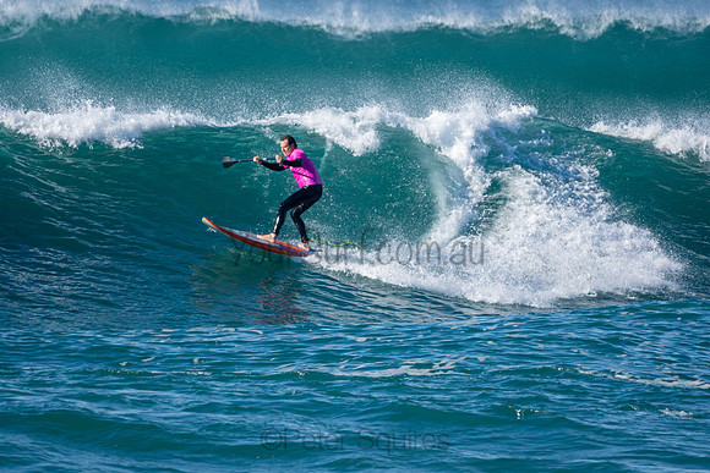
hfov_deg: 2.7
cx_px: 355
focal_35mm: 750
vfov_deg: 1.8
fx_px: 14794
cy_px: 236
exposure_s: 1/1250
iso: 280
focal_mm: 500
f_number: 5.6
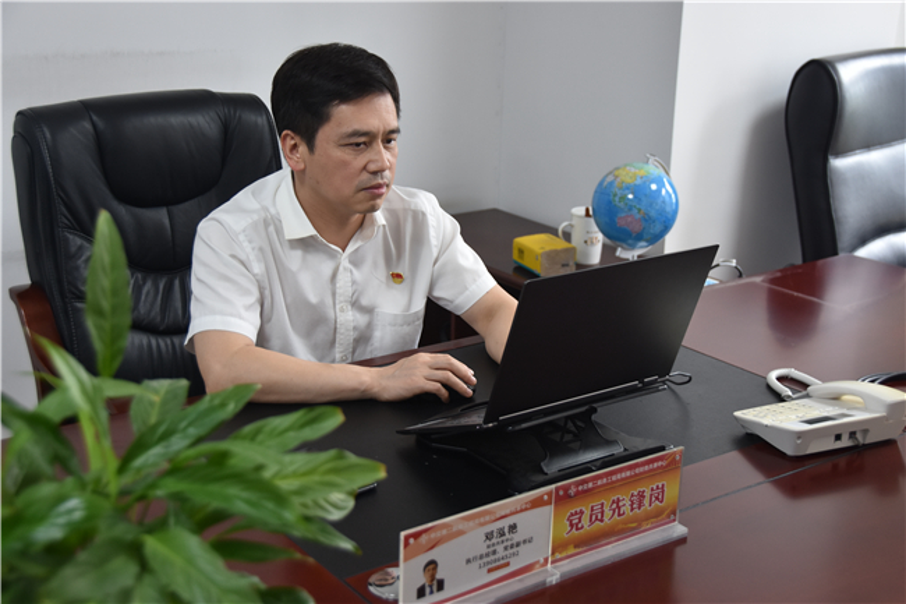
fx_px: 1208
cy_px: 302
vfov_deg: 28.1
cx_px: 453
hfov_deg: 41.1
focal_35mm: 48
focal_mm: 32
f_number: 4.5
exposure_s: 1/50
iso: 640
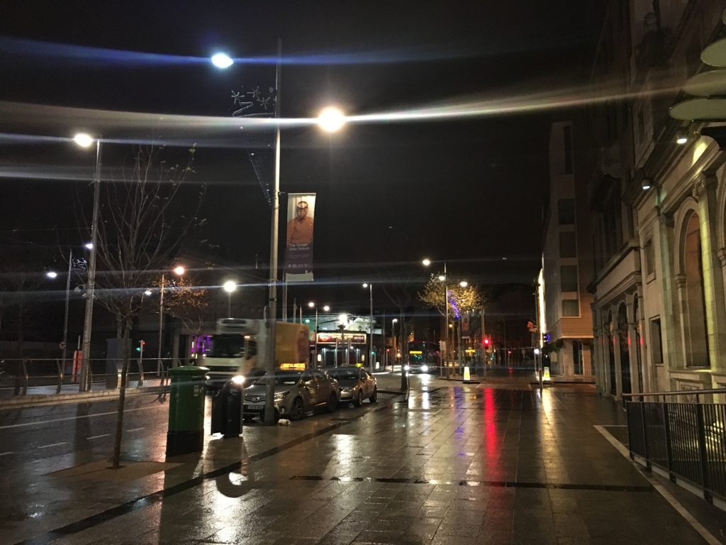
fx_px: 608
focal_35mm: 29
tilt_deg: +8.2
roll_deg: -1.2
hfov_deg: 61.7
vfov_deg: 48.2
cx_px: 363
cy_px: 272
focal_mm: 4.15
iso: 250
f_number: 2.2
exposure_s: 1/17
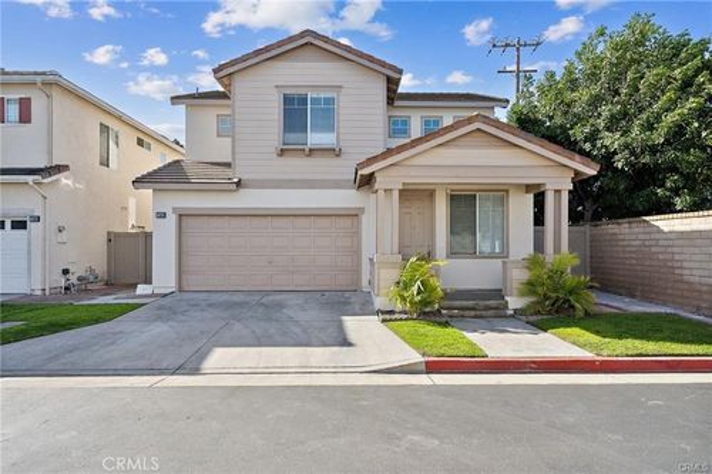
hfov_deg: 84.0
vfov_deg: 61.9
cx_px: 356
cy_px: 237
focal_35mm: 20
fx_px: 395
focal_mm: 20
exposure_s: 1/2500
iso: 1600
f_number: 10
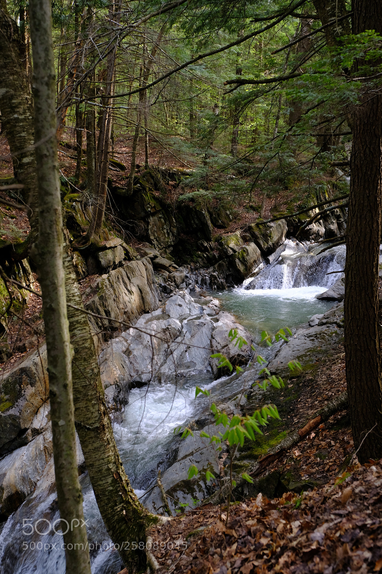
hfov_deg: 33.4
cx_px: 191
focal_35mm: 40
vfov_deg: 48.5
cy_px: 287
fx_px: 637
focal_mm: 26.6
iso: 640
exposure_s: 1/60
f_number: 5
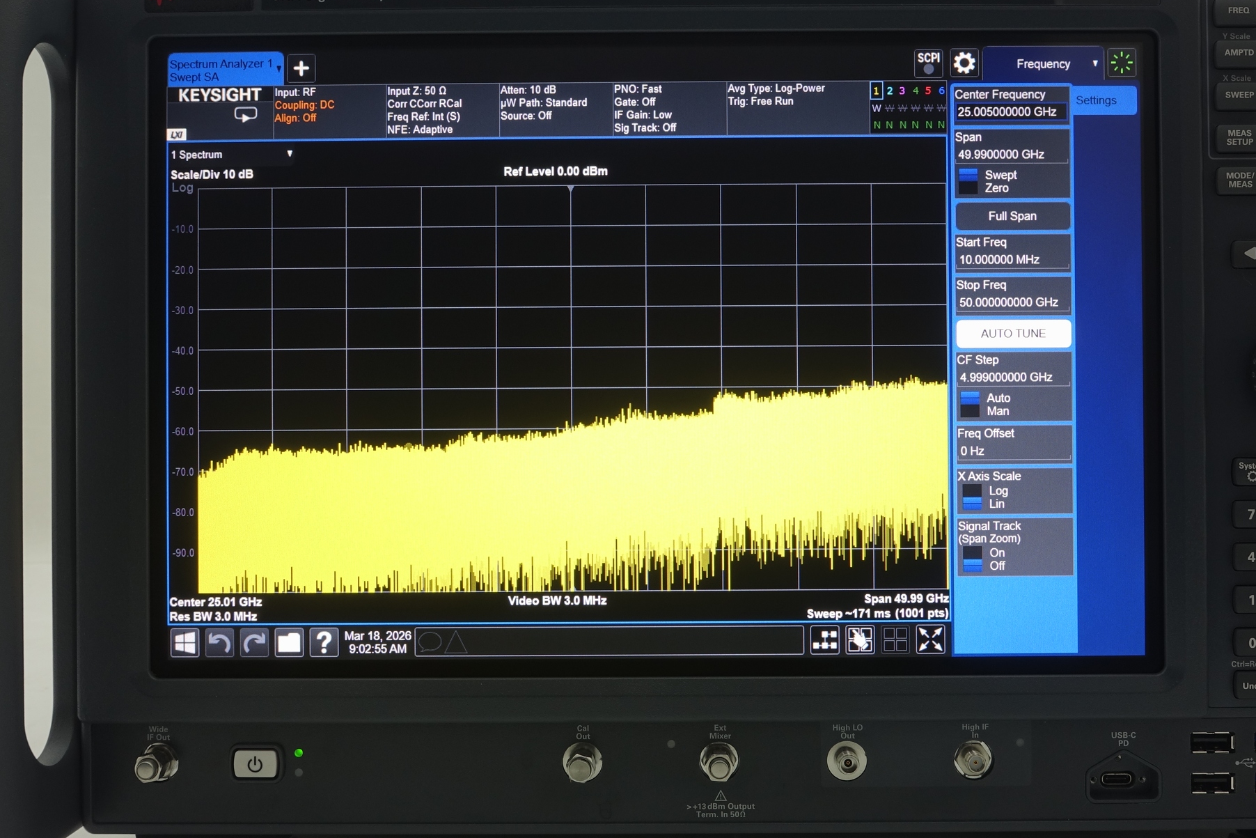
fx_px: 1465
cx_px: 685
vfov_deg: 31.9
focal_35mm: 42
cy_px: 399
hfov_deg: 46.3
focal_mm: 13.72
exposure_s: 1/5
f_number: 8
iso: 80
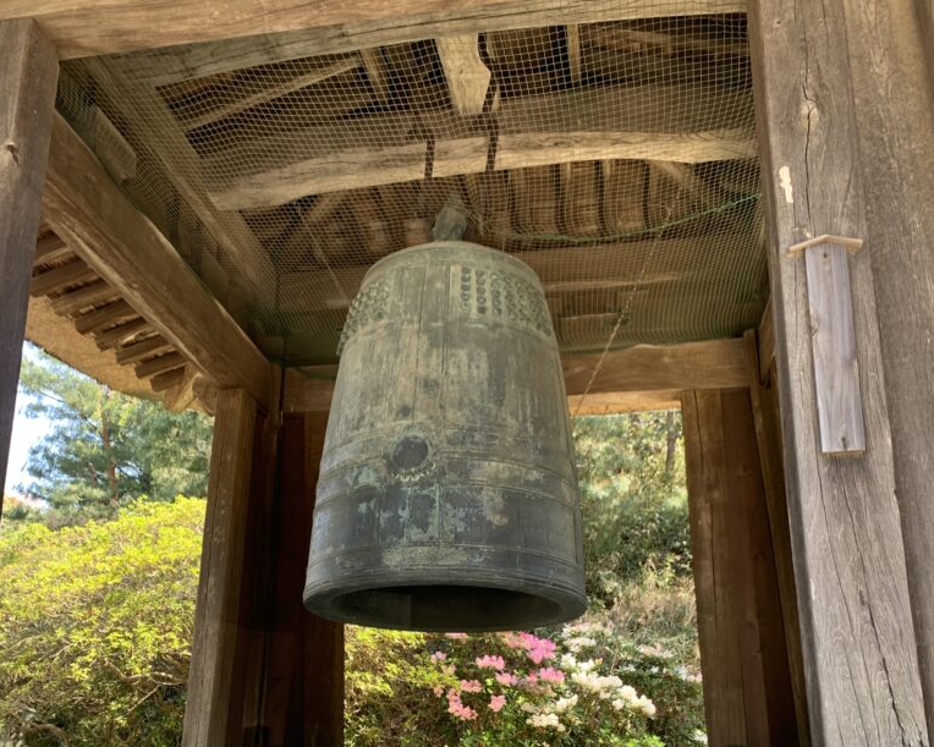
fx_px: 940
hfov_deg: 52.9
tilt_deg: +9.4
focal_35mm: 34
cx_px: 467
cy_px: 625
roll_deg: +0.0
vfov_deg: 41.0
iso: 40
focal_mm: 4.25
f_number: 1.8
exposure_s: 1/121
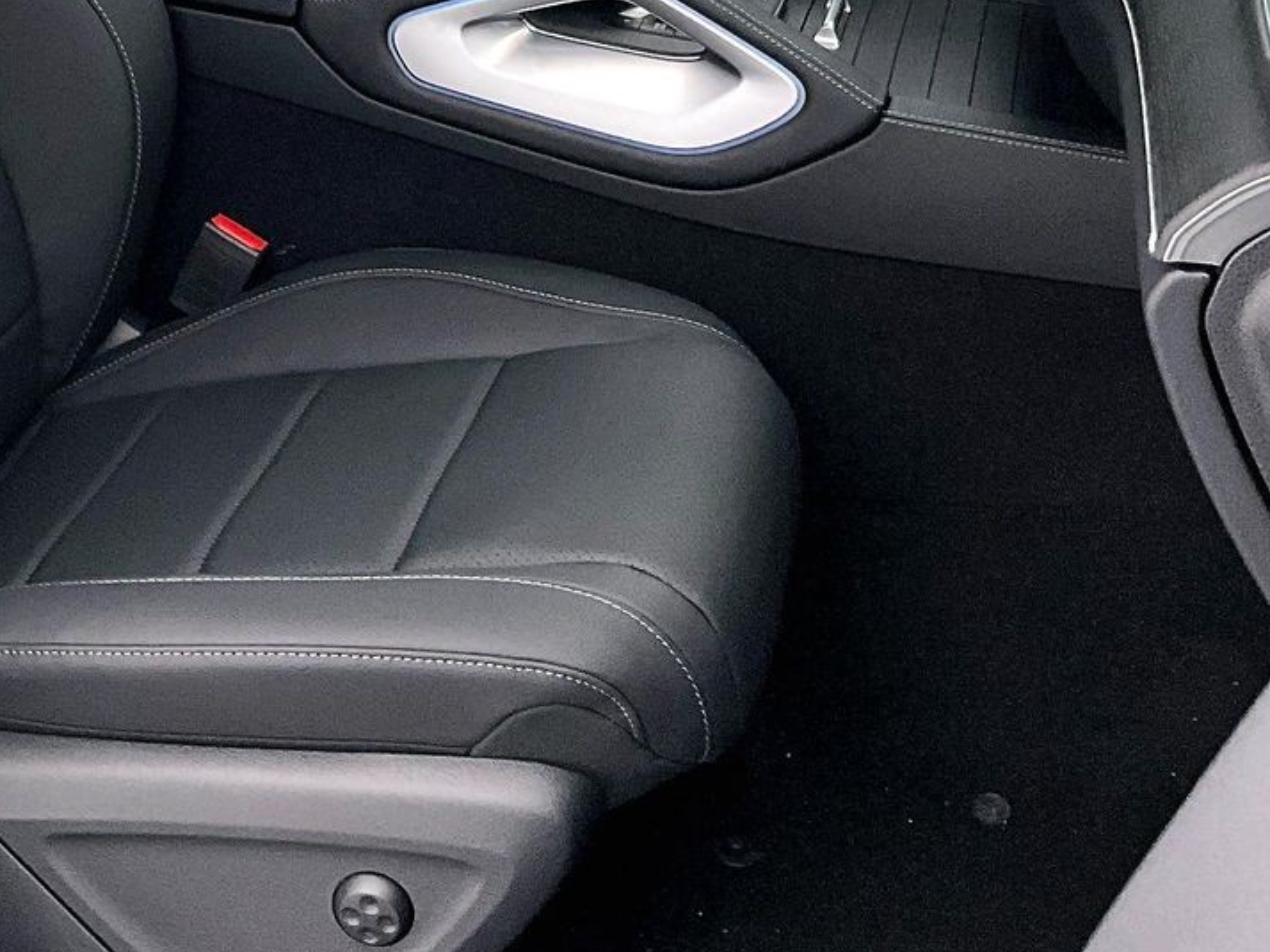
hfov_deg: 28.5
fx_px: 2384
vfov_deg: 21.6
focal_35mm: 65
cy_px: -48
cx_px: 91
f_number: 1.8
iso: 100
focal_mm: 3
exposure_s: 1/60
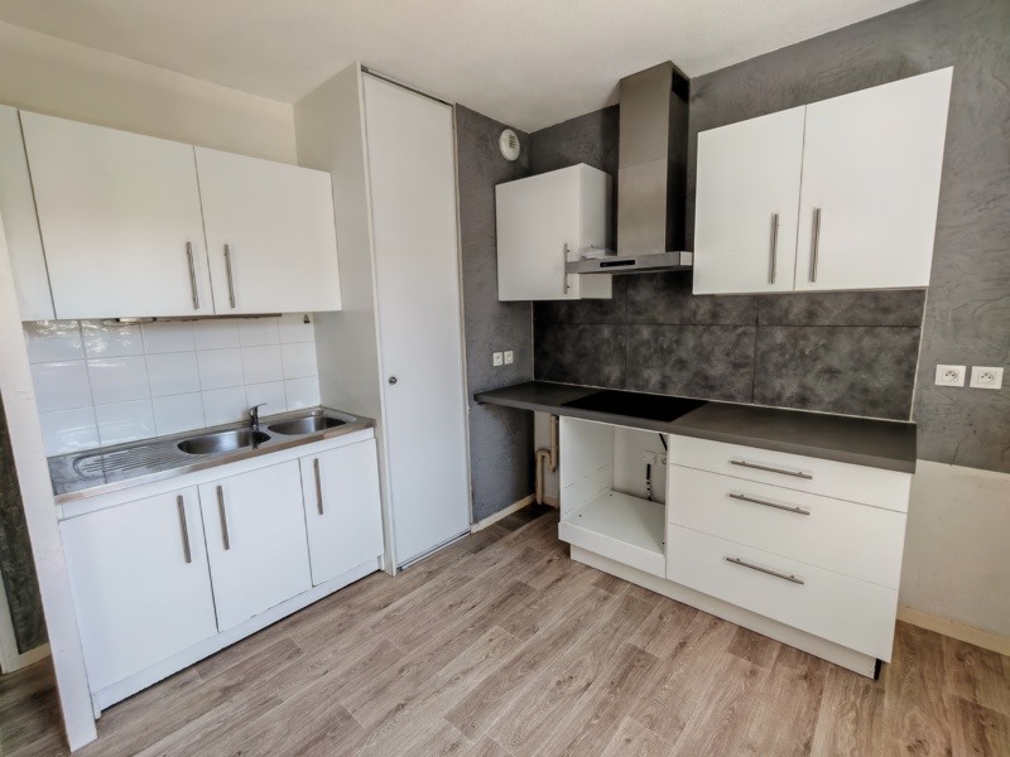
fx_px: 467
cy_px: 378
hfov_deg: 94.5
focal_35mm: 16
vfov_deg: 78.1
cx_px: 505
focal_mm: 1.96
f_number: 2.2
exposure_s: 1/100
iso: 100
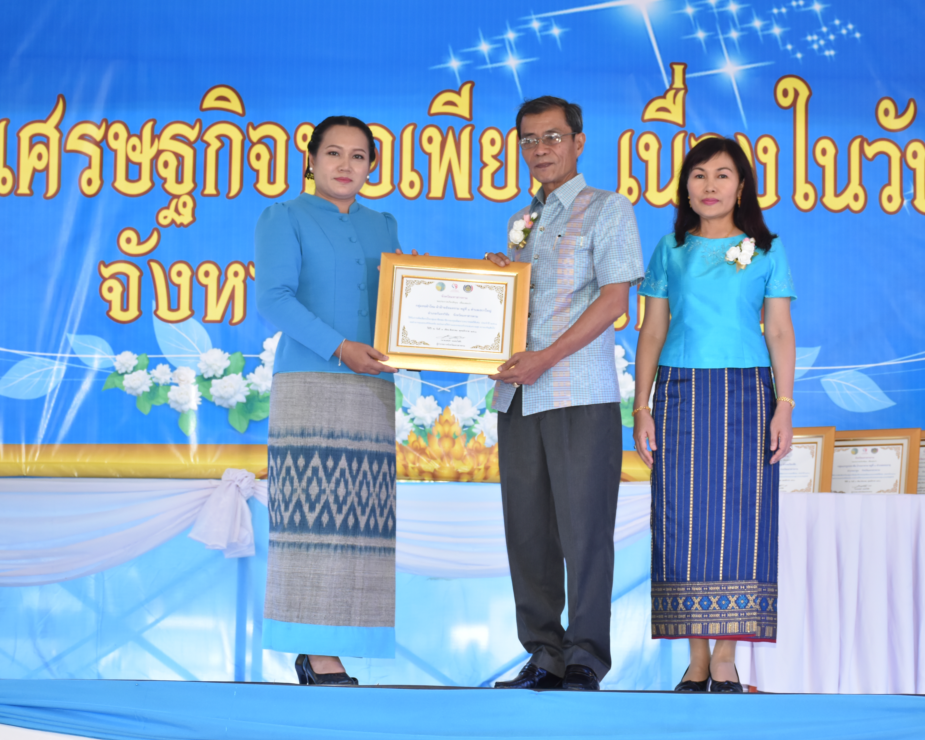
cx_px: 536
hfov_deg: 22.5
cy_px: 368
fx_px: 2327
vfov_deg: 18.1
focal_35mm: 85
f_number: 7.1
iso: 800
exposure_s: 1/200
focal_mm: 50
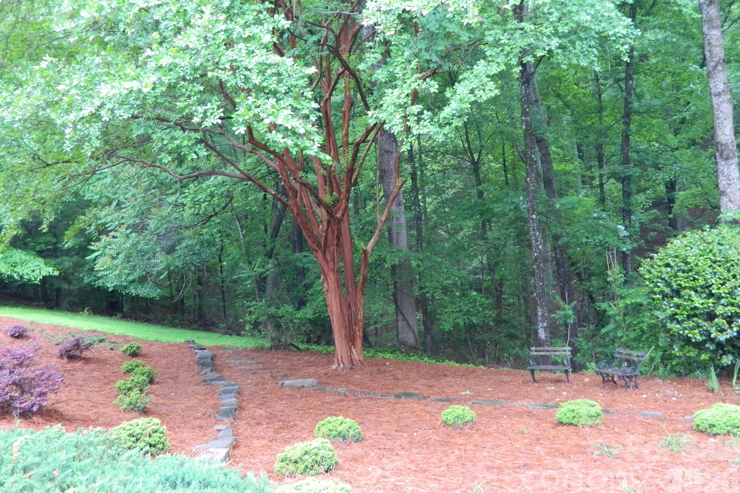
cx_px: 365
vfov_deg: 39.9
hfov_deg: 57.2
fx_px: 678
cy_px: 224
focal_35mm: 33
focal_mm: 5.6
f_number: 3.2
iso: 320
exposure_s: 1/40
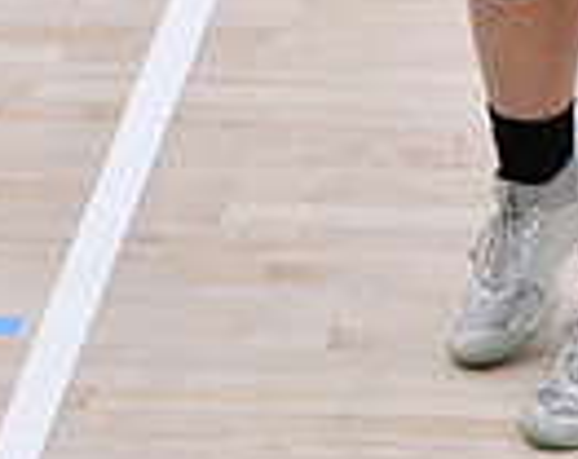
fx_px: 13339
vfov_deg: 2.0
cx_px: 686
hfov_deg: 2.5
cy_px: -600
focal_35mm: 782
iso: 6400
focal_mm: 125
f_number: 3.2
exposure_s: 1/1250
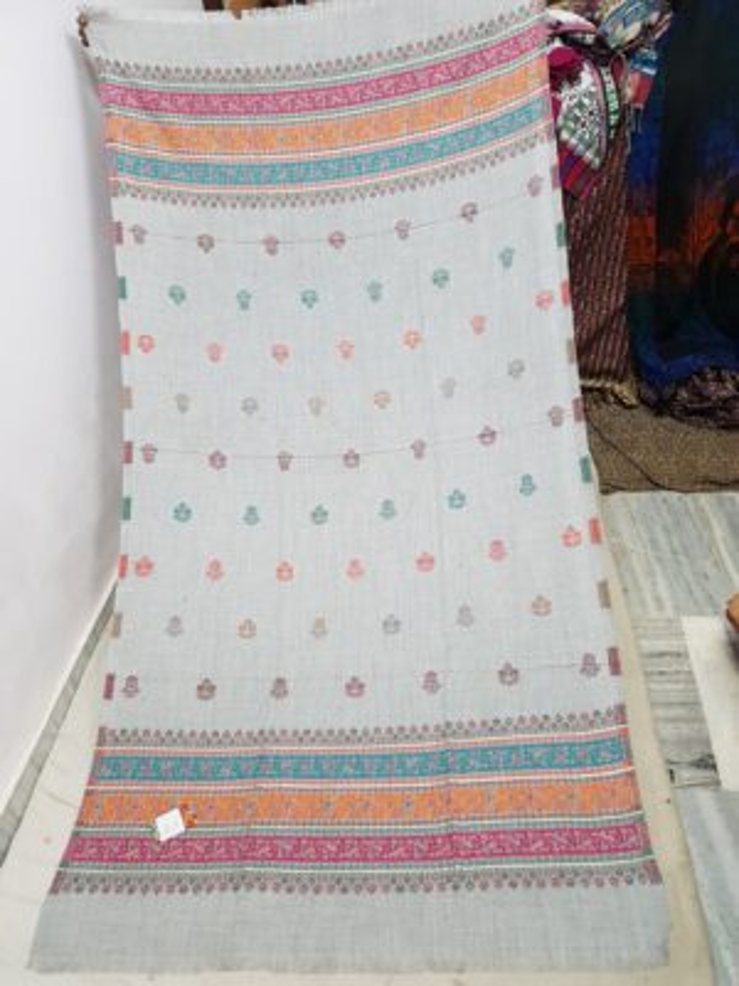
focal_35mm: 26
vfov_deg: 67.3
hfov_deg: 53.1
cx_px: 370
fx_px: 740
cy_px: 493
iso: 160
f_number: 1.7
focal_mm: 4.2
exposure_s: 1/25
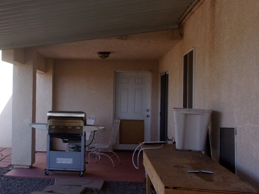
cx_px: 61
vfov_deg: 27.5
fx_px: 397
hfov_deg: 35.3
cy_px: 97
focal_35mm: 53
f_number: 3.9
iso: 80
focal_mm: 5.1
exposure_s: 1/240
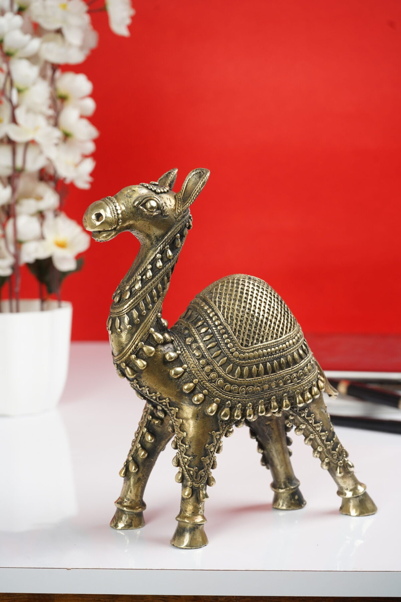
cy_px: 301
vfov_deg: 31.4
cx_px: 200
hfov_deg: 21.2
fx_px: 1069
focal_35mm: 64
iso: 800
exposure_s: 1/125
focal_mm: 64
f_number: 8
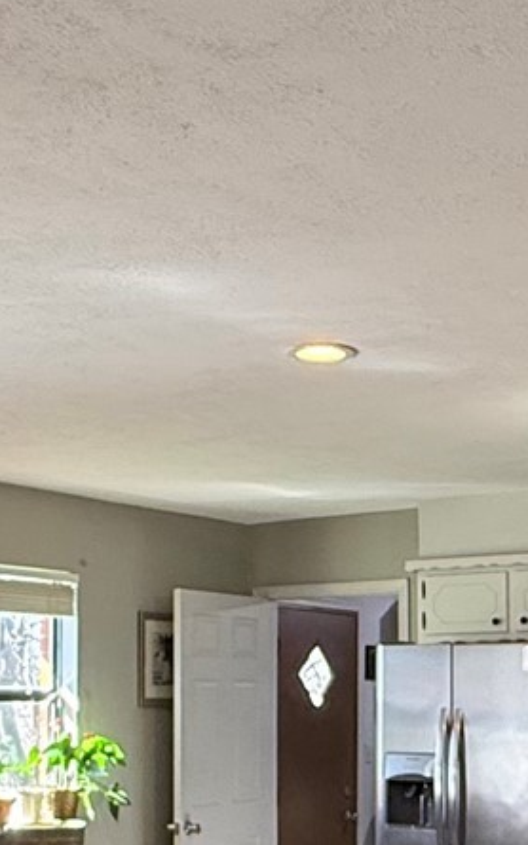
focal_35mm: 64
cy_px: 640
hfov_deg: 20.2
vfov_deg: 31.4
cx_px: 391
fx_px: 1474
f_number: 2.2
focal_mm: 2.22
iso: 320
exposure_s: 1/120
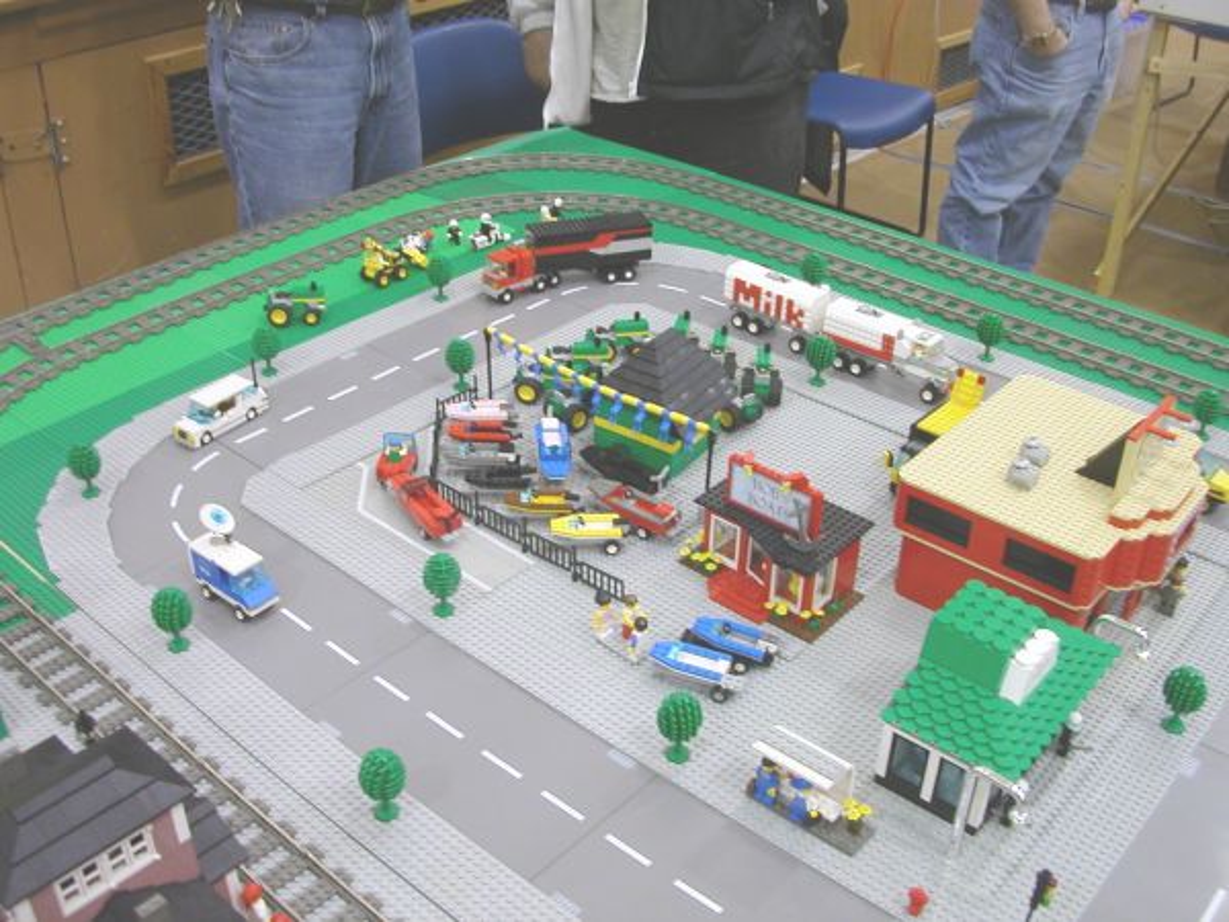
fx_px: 1314
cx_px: 614
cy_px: 461
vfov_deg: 38.7
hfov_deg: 50.1
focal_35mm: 37
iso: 100
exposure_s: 1/13.4
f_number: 2.7
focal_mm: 5.6
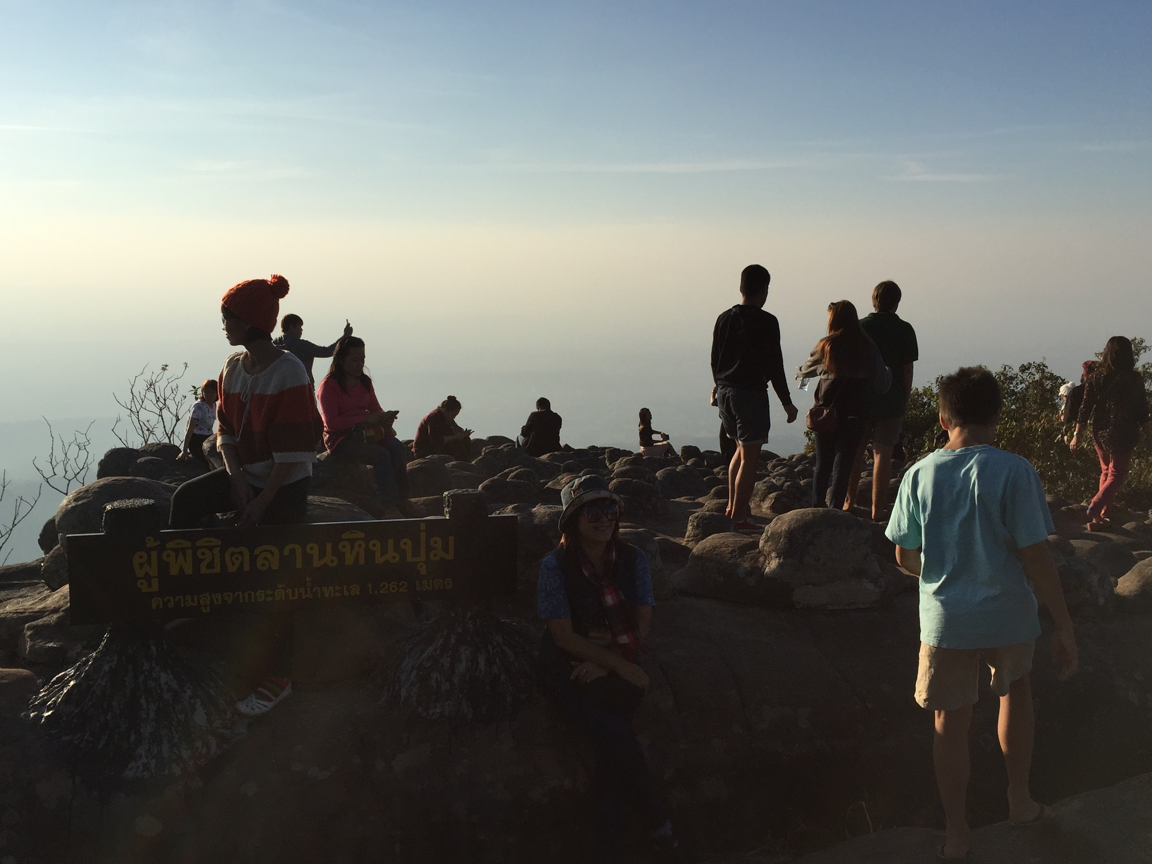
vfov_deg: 42.9
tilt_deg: -9.2
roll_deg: -1.1
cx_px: 564
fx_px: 1098
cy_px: 458
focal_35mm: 33
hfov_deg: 55.3
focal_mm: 4.15
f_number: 2.2
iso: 32
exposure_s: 1/3968
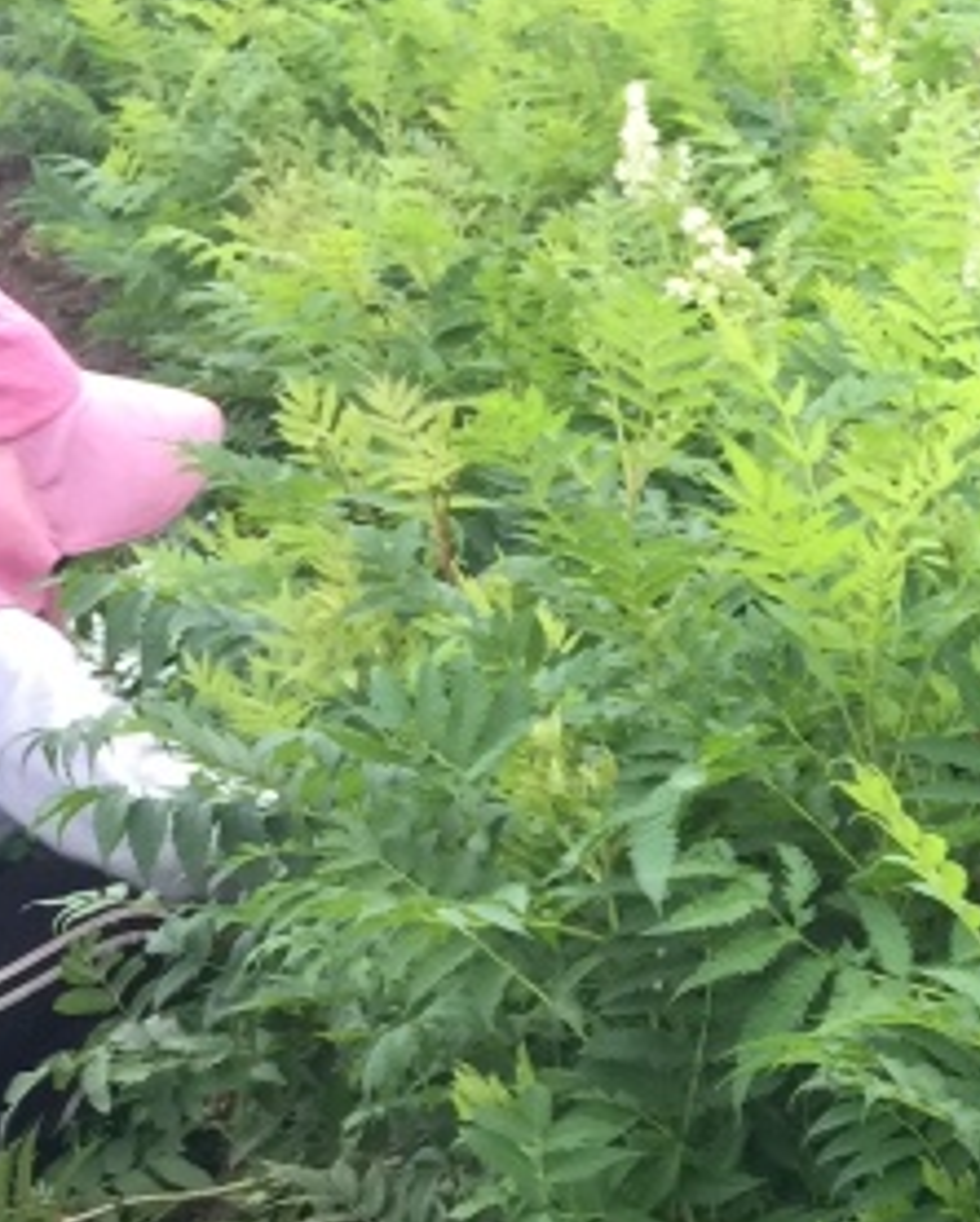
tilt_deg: -25.4
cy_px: 1551
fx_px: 3947
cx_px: 1466
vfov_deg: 16.7
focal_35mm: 109
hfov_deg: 13.4
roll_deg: +2.1
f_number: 2.2
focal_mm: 4.15
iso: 32
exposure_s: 1/33
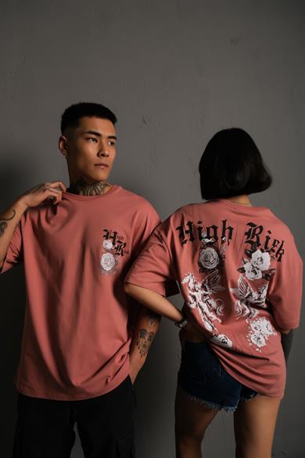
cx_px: 152
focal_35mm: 27
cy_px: 229
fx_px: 343
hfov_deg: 47.9
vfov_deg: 67.4
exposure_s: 1/160
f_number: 5
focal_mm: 18
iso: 160
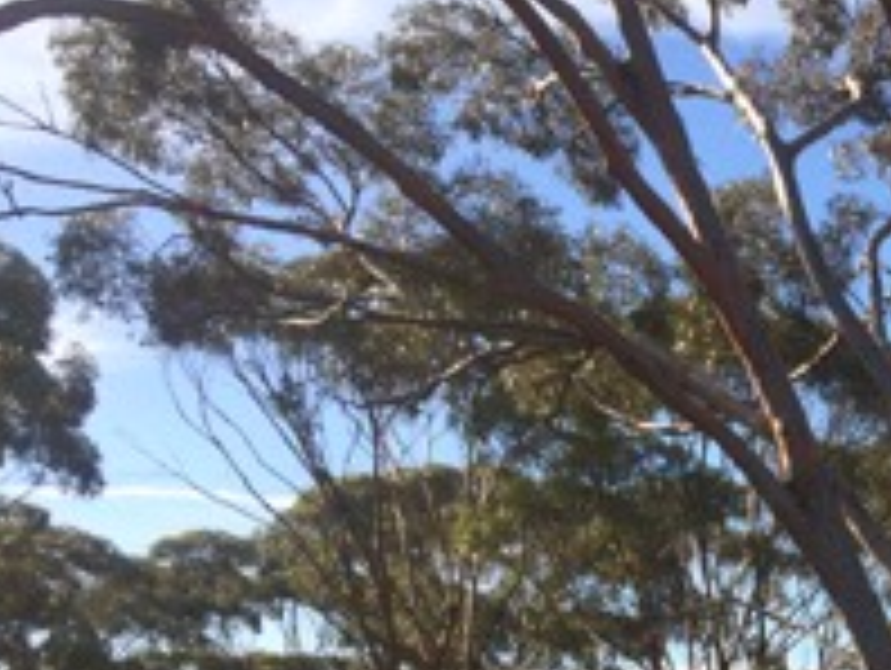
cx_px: 1156
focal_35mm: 76
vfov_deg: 18.8
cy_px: 706
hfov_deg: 22.8
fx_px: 1959
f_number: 2.2
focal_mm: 4.15
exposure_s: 1/1325
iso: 32
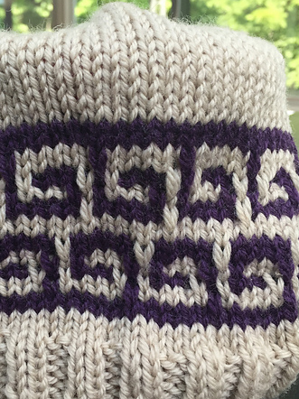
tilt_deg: -14.4
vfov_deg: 44.8
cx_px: 108
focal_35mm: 42
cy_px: 182
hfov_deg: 34.1
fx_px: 484
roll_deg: +0.3
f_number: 2.2
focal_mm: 4.15
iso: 50
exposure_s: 1/120
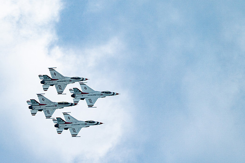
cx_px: 119
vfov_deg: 2.1
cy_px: 87
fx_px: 4498
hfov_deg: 3.1
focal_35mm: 661
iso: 640
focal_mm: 400
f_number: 9
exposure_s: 1/1250
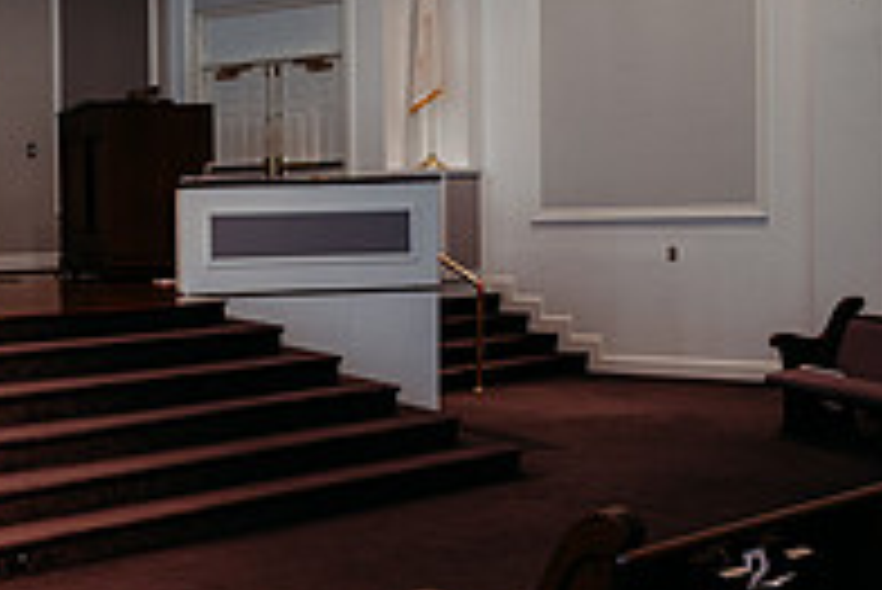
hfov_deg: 25.9
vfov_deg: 19.2
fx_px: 1741
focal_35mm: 71
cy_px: 268
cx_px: -130
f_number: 2.5
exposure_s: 1/160
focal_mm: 24
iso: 640
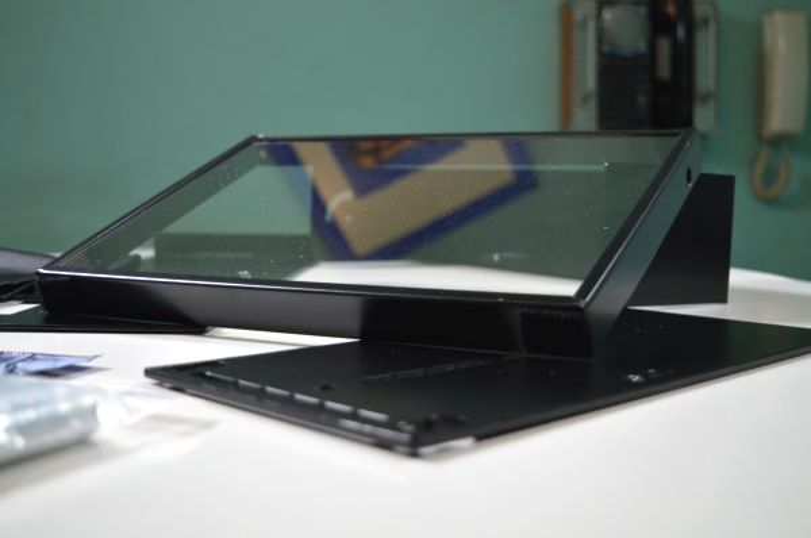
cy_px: 269
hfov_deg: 42.4
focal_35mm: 46
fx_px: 1046
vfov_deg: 28.8
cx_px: 406
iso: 400
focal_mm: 31
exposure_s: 1/125
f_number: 4.2
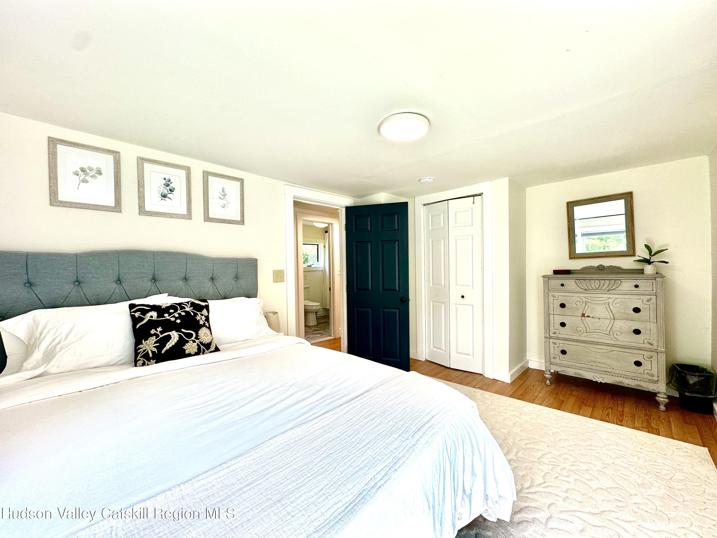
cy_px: 269
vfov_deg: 85.7
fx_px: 290
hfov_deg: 102.1
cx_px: 358
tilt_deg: -1.2
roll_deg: +1.2
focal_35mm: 14
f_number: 2.2
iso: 64
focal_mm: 2.22
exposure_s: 1/99
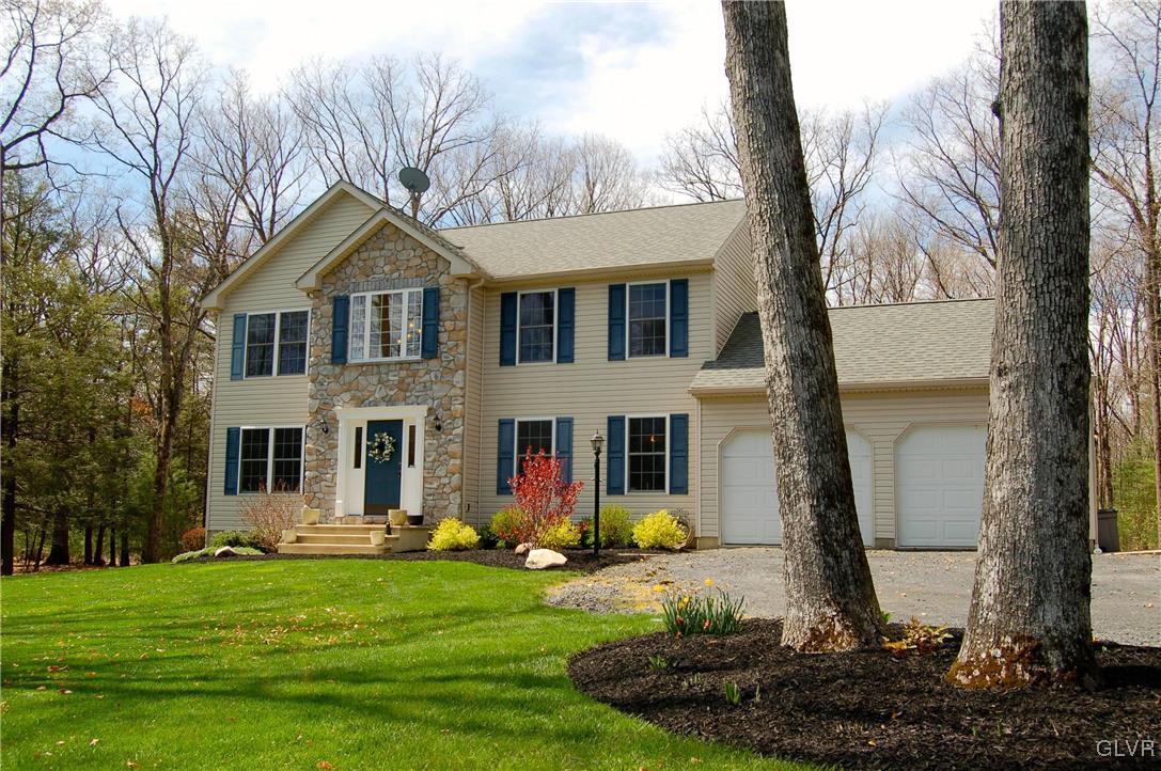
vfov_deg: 39.9
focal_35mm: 33
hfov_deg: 57.3
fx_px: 1063
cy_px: 386
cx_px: 580
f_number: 8
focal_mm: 22
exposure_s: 1/250
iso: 200
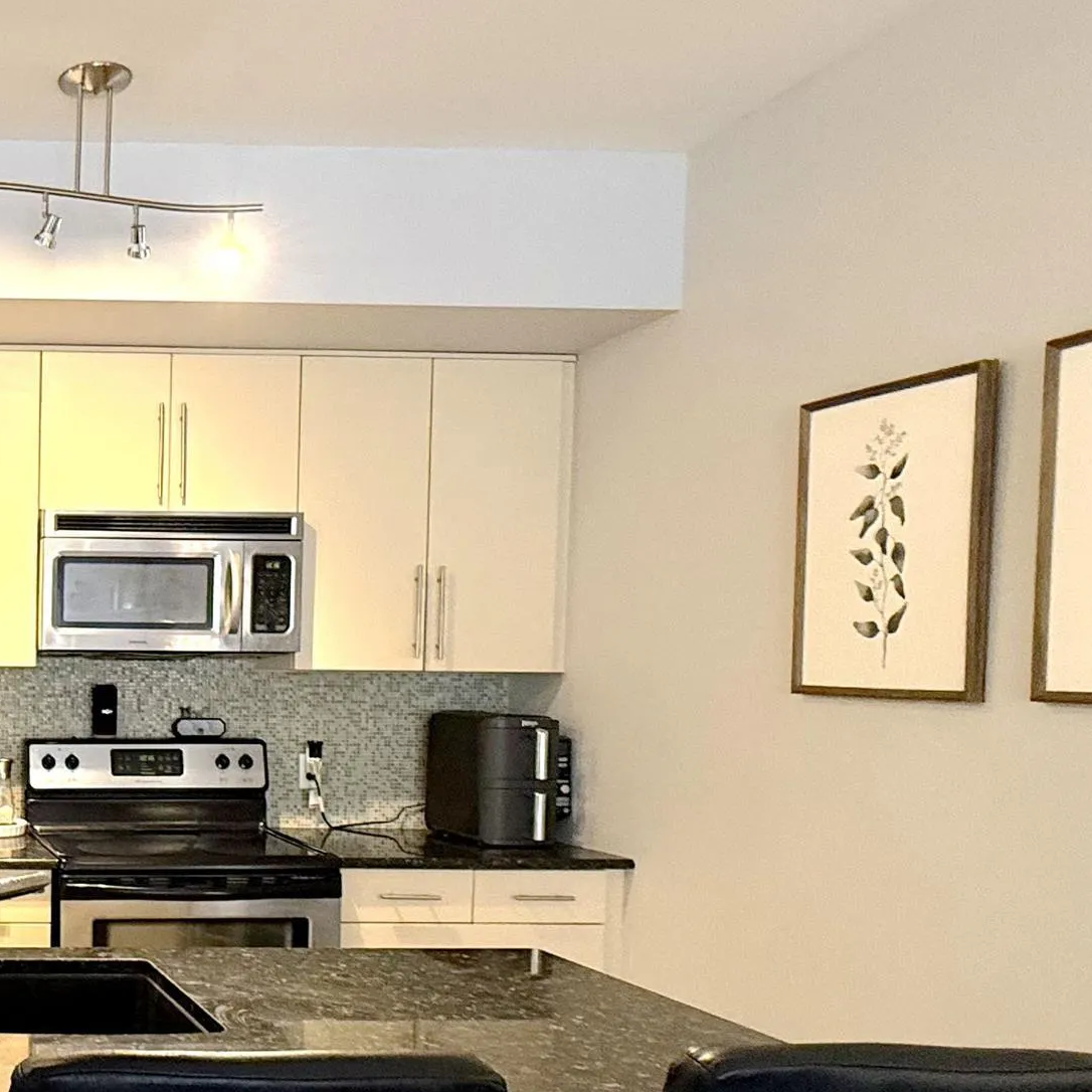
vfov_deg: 46.5
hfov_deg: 37.9
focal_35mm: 35
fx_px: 1249
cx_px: -152
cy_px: 724
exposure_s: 1/60
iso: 320
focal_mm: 2.22
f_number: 2.2
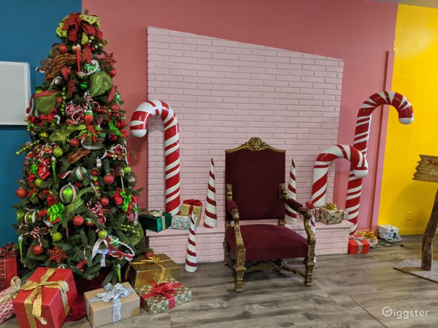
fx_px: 342
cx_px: 219
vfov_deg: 51.4
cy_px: 164
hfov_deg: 65.3
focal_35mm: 27
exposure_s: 1/59.9
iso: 568
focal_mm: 4.44
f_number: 1.8
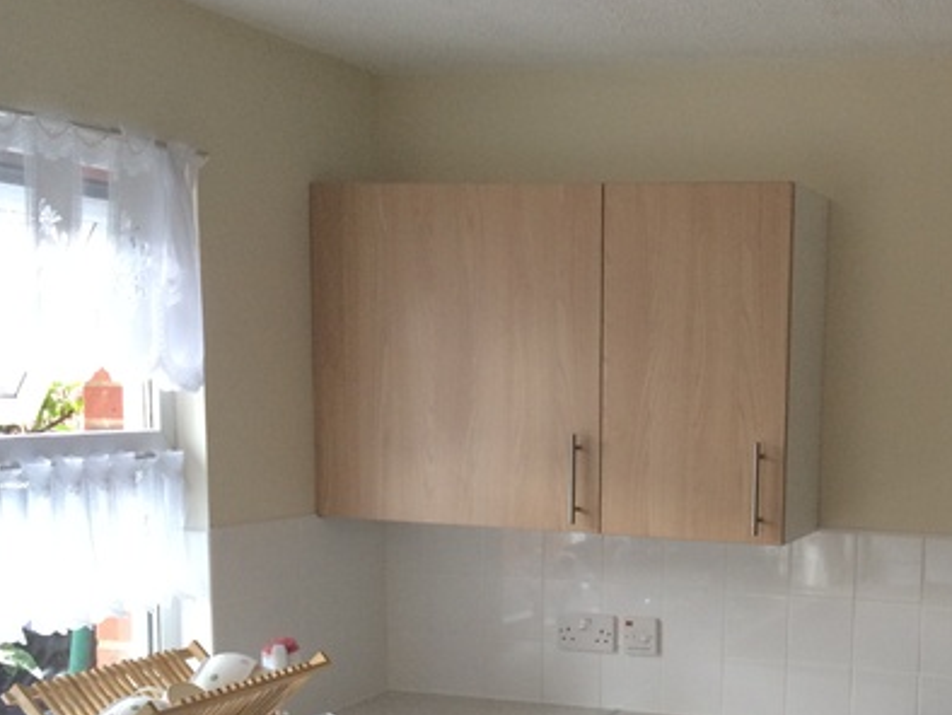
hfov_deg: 36.0
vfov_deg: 28.1
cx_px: 783
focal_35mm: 51
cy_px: 550
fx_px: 1403
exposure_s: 1/30
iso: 125
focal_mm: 4.12
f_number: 2.2
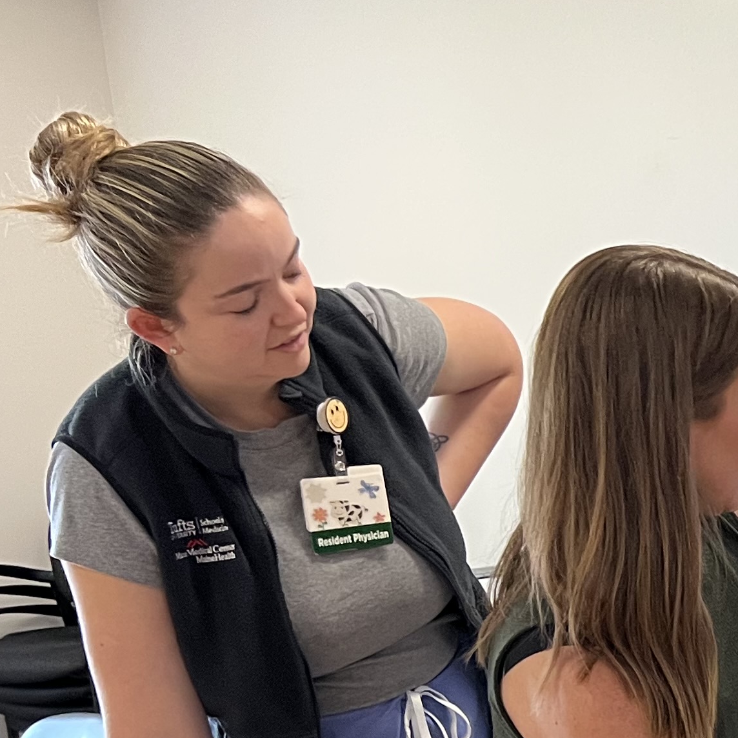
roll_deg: +1.7
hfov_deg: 18.2
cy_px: 793
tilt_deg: -13.9
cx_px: 1212
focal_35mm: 81
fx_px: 1954
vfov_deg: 20.5
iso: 320
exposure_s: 1/60
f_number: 1.5
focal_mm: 5.7
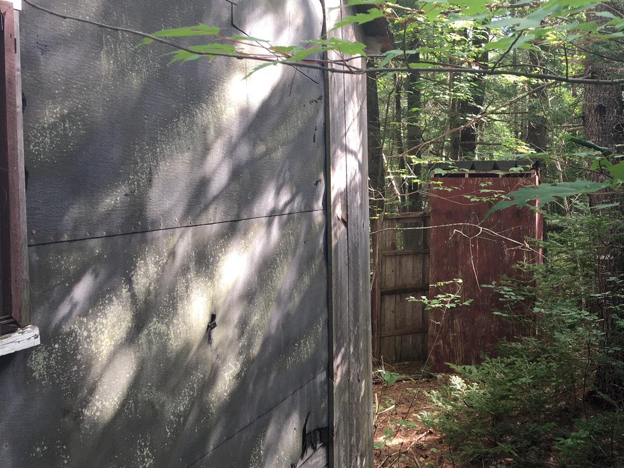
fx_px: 775
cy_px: 200
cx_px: 459
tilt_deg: -0.8
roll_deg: +0.5
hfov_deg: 42.6
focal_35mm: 43
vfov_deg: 33.5
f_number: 2.2
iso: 32
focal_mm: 4.15
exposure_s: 1/40
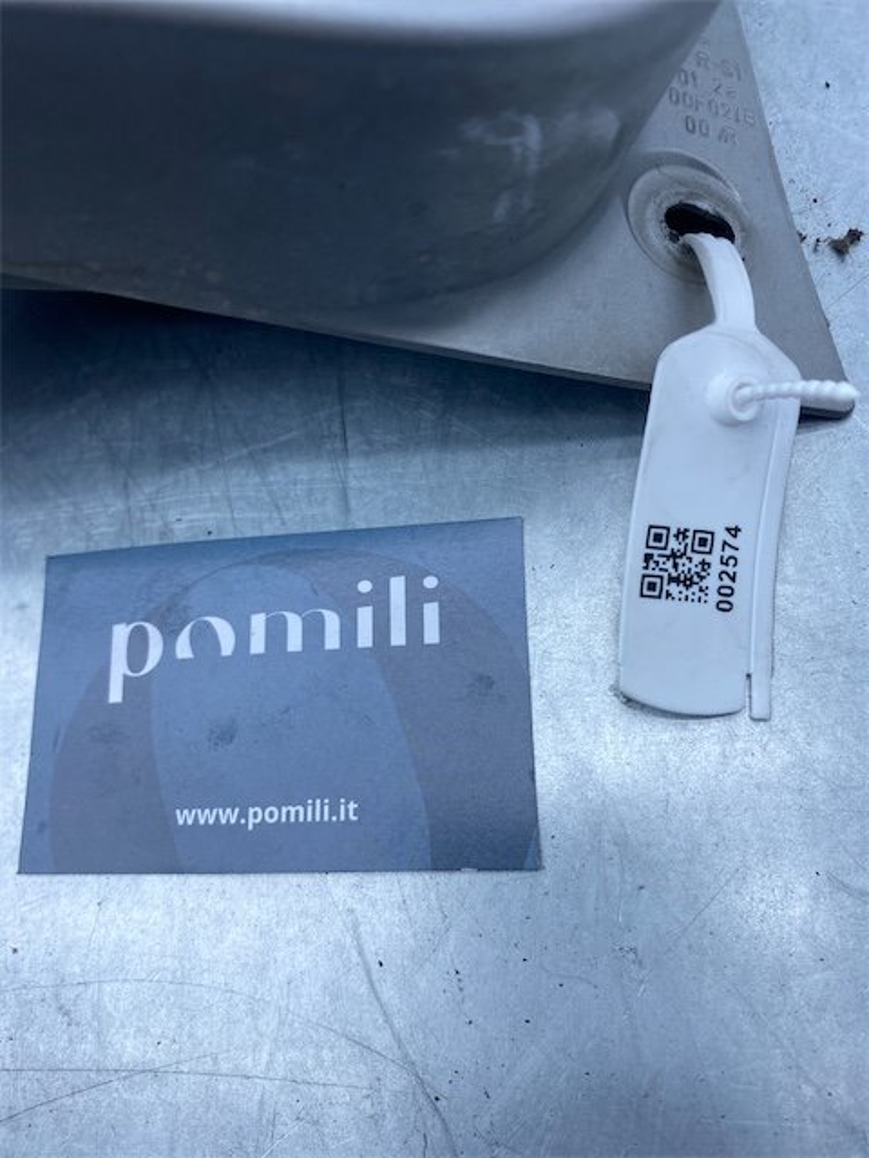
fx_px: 870
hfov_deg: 53.1
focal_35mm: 26
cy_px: 579
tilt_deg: -72.5
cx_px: 434
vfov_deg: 67.3
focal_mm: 4.25
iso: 32
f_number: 1.8
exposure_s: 1/681
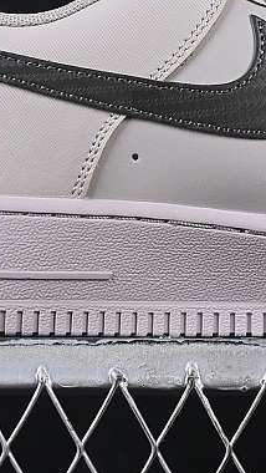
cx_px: 302
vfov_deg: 9.6
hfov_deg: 5.4
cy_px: 60
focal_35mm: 223
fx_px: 2794
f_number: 7.1
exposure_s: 1/80
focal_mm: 50
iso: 160
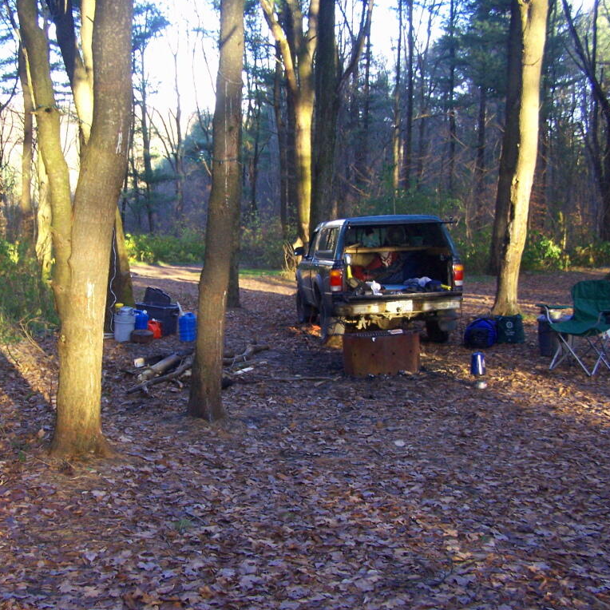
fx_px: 897
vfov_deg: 37.6
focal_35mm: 45
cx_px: 230
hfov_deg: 37.3
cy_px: 304
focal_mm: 6.3
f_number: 2.8
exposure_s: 1/100
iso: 200
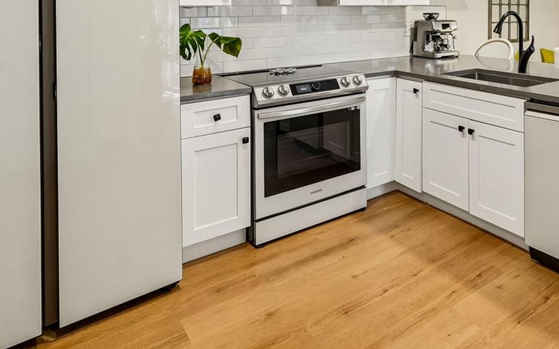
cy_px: 7
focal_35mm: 29
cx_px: 412
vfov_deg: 38.7
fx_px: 442
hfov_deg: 61.4
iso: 800
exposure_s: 1/13
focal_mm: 10
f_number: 8
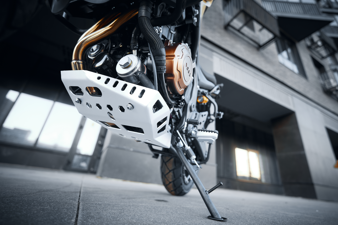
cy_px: 112
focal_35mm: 16
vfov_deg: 73.7
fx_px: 150
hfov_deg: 96.8
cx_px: 169
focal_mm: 16
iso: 400
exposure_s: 1/400
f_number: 1.8
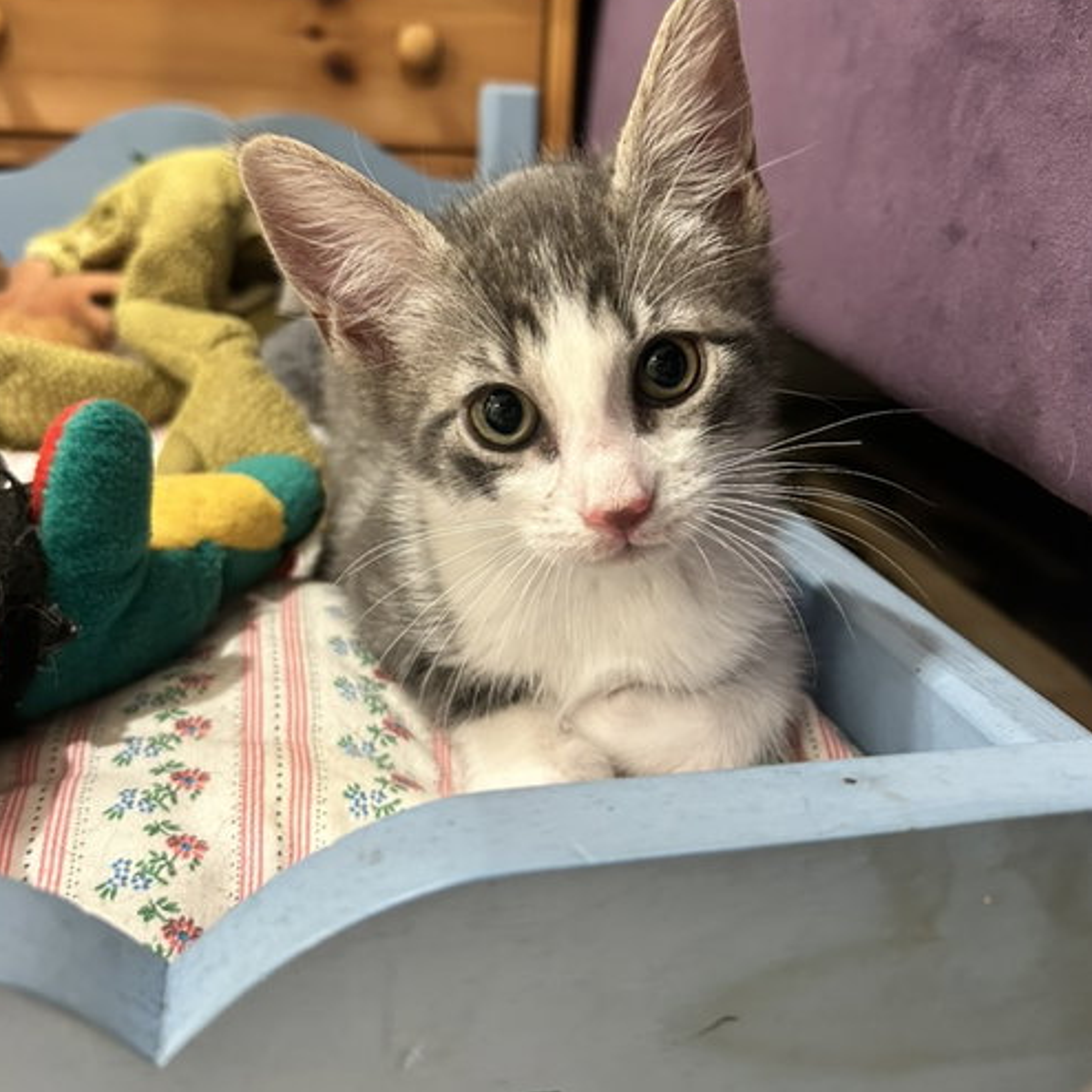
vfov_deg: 52.4
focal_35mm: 31
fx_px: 1106
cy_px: 474
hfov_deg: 52.5
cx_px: 544
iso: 400
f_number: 1.5
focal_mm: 5.7
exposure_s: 1/60
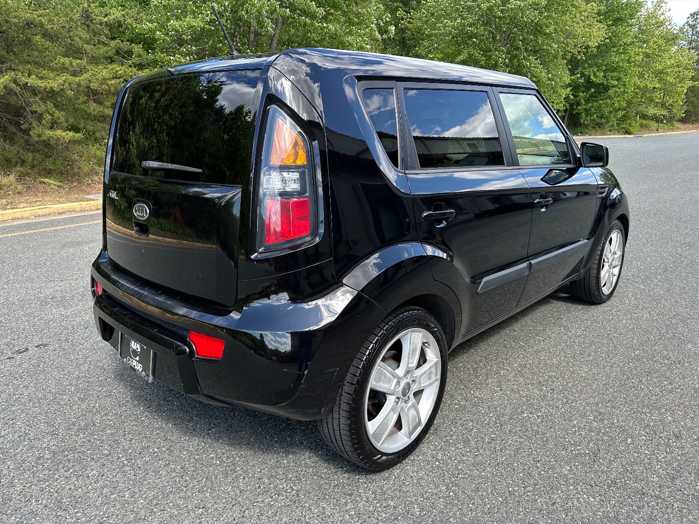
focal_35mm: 24
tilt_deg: -14.8
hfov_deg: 71.6
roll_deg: -0.4
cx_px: 350
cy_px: 262
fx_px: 485
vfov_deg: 56.8
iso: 80
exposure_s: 1/745
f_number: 1.78
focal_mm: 6.86
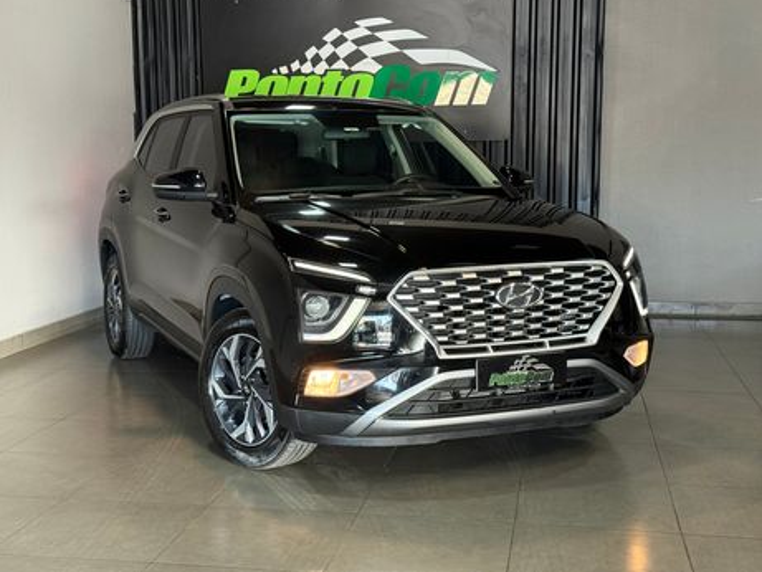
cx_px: 375
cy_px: 281
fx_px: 1079
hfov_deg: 38.9
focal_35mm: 49
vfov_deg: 29.7
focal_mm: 6.76
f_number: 1.78
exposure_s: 1/50
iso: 250
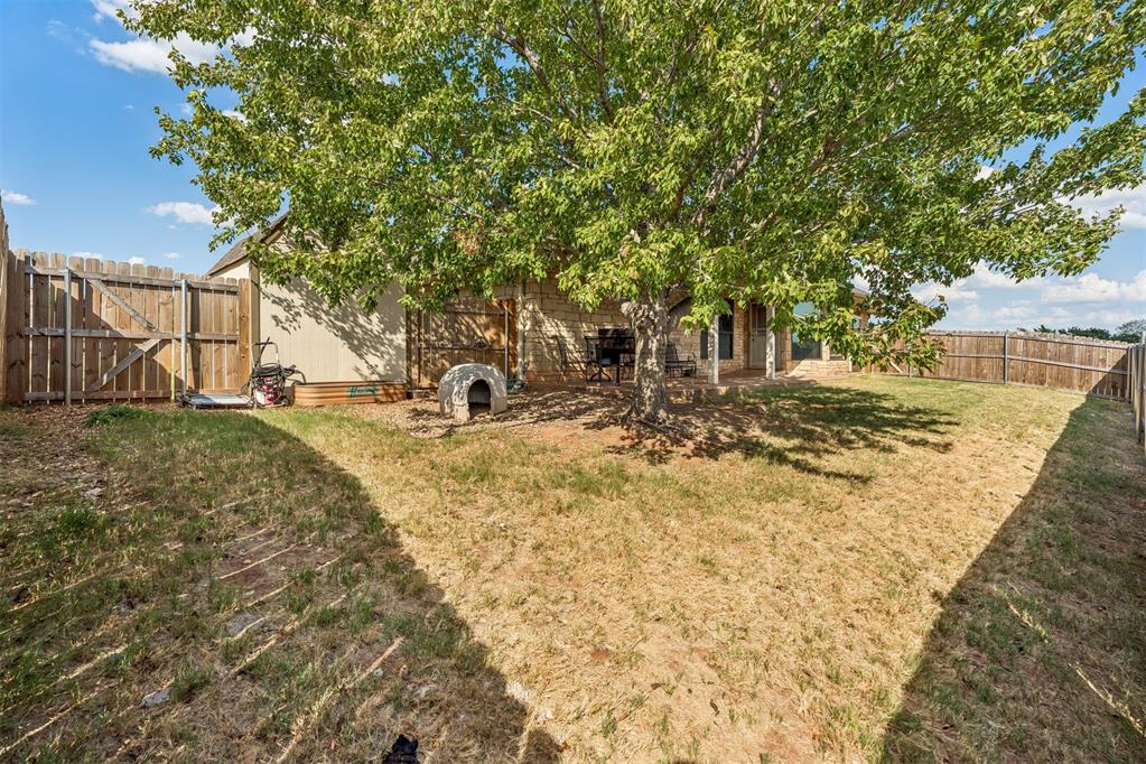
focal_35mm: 16
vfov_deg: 73.7
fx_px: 509
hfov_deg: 96.7
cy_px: 382
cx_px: 573
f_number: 8
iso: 200
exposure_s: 1/800
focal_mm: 16
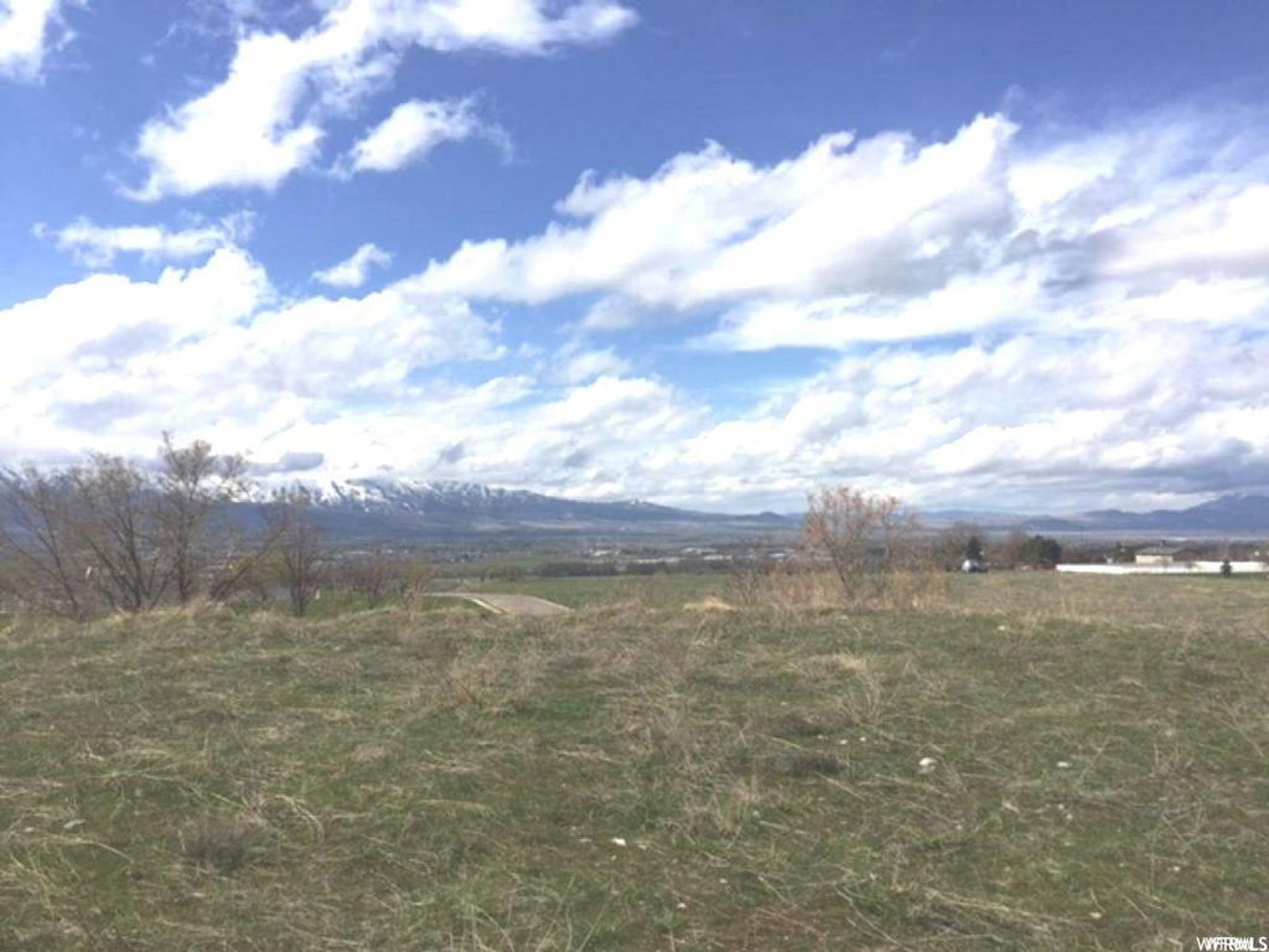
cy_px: 476
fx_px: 1063
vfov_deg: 48.2
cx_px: 634
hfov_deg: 61.7
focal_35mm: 29
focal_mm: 4.15
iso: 32
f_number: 2.2
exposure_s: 1/3968
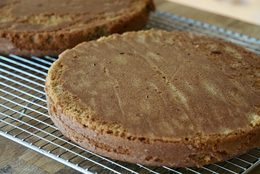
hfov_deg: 18.7
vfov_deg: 12.5
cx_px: 130
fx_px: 791
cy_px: 87
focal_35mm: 110
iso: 6400
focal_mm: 73
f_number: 5.6
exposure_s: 1/50
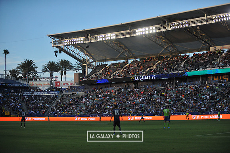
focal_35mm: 75
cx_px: 115
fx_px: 479
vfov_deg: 18.2
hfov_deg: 27.0
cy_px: 76
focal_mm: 75
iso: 1600
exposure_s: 1/6400
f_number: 2.8
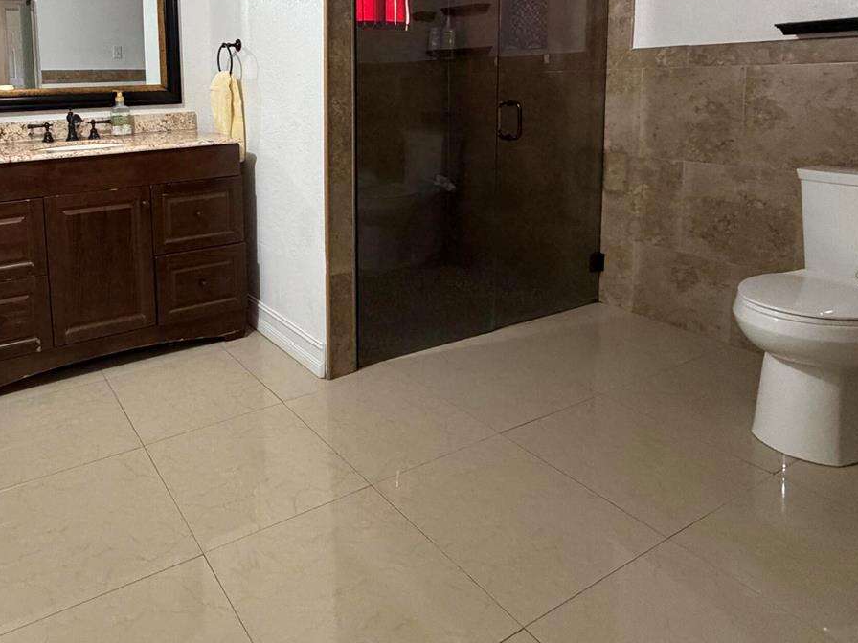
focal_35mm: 25
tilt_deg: -5.4
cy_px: 145
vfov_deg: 52.0
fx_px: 620
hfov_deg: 66.6
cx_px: 257
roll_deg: +2.4
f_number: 2.2
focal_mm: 2.22
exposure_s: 1/60
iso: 500
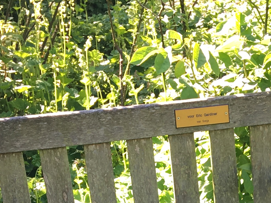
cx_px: 243
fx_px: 892
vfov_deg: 12.1
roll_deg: +2.4
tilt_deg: -24.9
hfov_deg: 17.0
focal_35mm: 114
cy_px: 342
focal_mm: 4.15
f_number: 2.2
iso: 25
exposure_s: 1/104
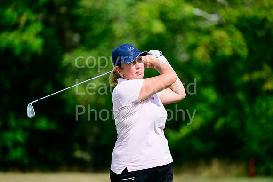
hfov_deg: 5.2
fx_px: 3034
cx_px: 136
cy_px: 91
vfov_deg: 3.4
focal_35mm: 400
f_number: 5.6
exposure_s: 1/2000
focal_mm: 400
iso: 400
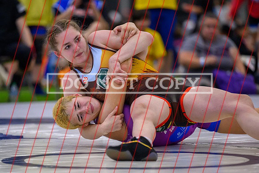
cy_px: 106
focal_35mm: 255
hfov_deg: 8.1
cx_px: 100
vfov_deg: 5.4
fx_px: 1832
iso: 6400
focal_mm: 195
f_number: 2.8
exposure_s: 1/800
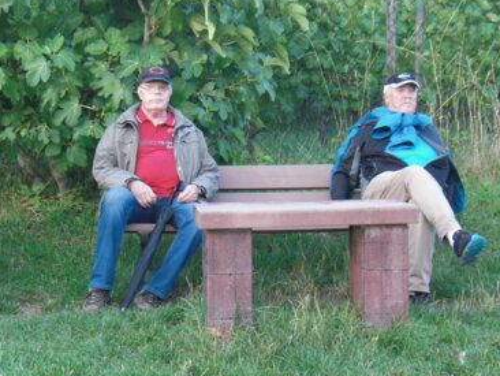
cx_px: 272
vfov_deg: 15.6
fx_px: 1373
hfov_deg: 20.6
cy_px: 198
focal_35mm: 95
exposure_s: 1/80
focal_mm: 14.49
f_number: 5
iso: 200
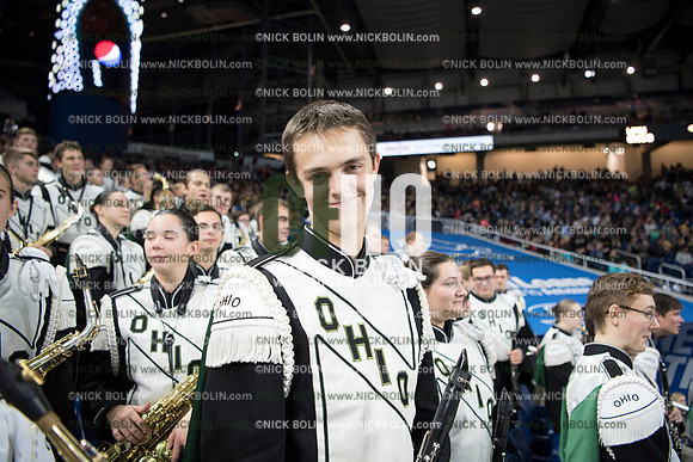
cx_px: 346
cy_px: 231
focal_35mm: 24
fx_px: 462
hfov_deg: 73.7
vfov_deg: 53.2
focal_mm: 24
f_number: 2.8
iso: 1250
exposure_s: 1/320
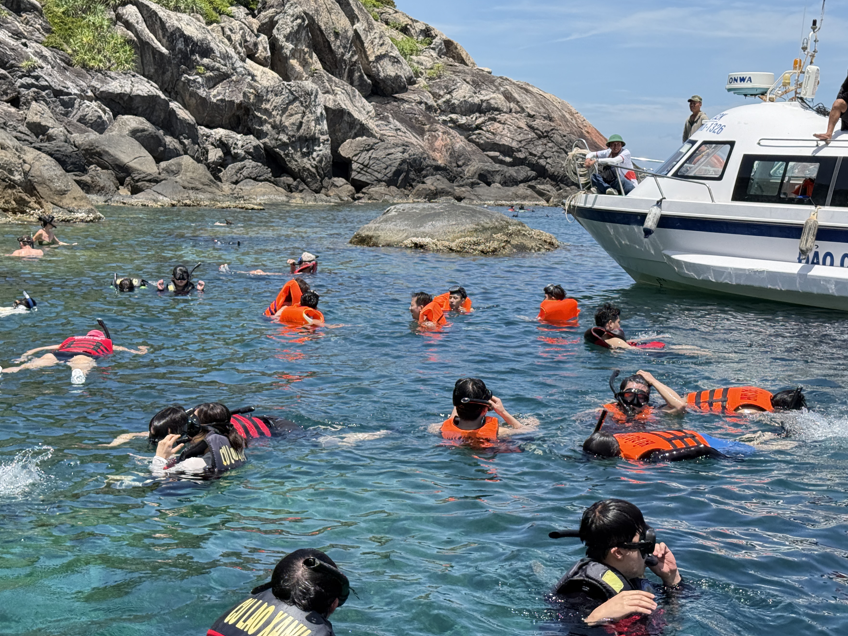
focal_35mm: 55
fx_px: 1347
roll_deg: -1.2
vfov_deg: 26.6
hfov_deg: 34.9
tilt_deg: -5.8
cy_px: 319
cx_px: 408
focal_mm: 6.76
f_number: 1.78
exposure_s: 1/2667
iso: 80
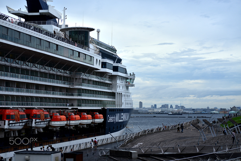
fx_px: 603
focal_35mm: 90
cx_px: 120
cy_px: 80
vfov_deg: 15.2
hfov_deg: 22.6
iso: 100
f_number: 2.8
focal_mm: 90
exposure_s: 1/1500
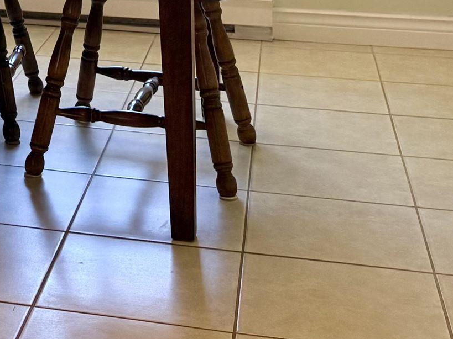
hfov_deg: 20.3
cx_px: -97
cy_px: -213
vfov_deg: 14.9
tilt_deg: -1.8
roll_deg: +0.7
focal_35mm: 90
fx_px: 1178
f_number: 1.78
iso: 200
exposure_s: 1/191
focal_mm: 6.76
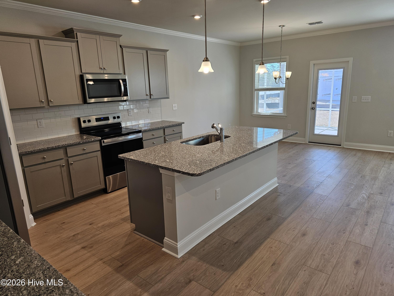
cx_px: 197
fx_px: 262
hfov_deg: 73.9
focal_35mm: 23
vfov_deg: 58.9
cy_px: 148
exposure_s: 1/120
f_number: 1.7
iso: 64
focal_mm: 6.3
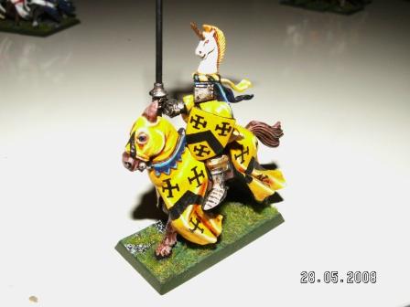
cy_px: 154
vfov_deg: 40.7
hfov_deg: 52.6
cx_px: 205
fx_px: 415
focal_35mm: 35
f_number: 4.5
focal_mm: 5.86
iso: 160
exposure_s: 1/40
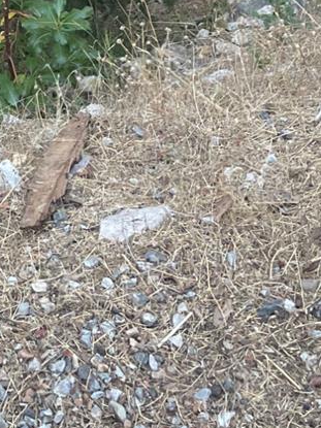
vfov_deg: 18.1
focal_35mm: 94
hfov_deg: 15.5
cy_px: -253
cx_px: 12
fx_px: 1163
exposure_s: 1/120
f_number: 1.6
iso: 125
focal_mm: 4.2
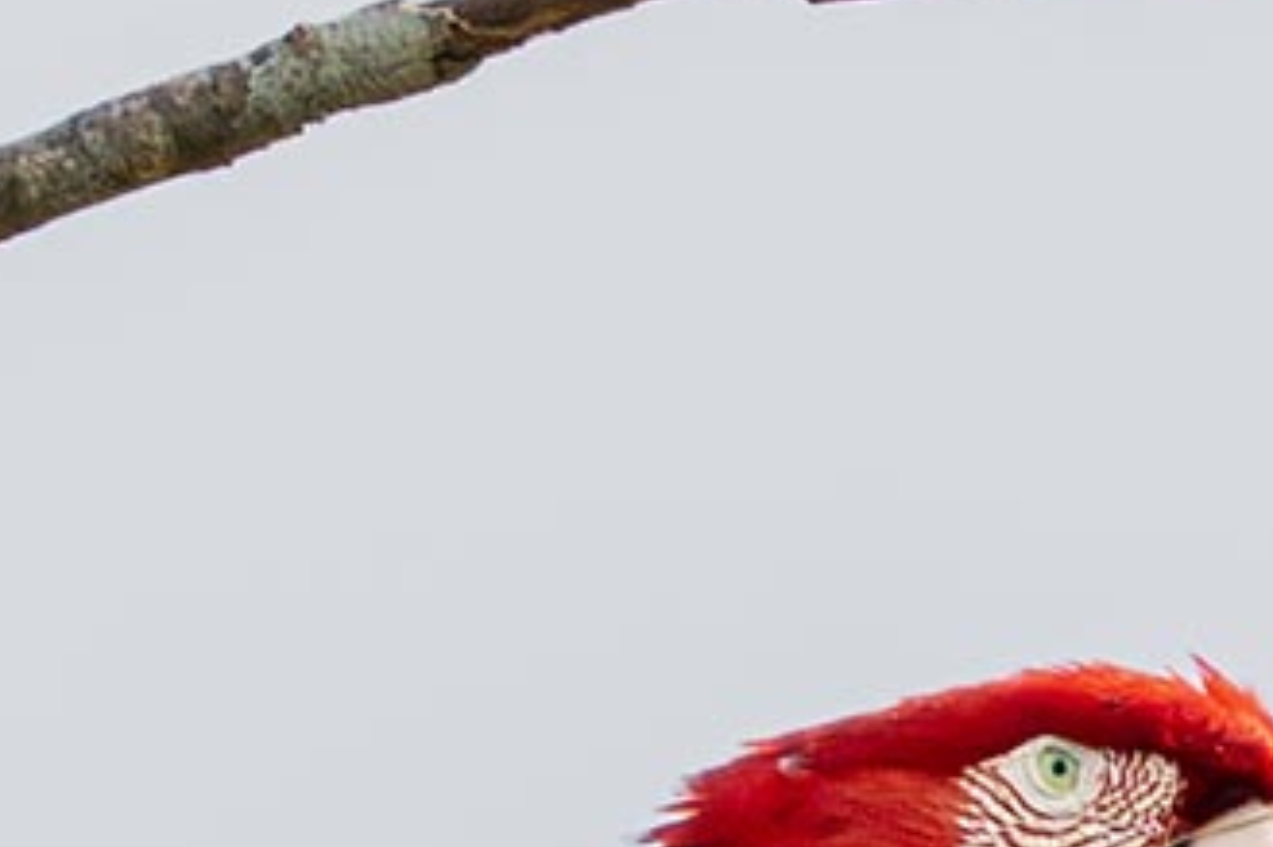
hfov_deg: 0.9
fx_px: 77434
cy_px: 1180
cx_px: 1176
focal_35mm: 2191
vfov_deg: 0.6
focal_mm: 600
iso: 1600
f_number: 6.3
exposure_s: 1/3200
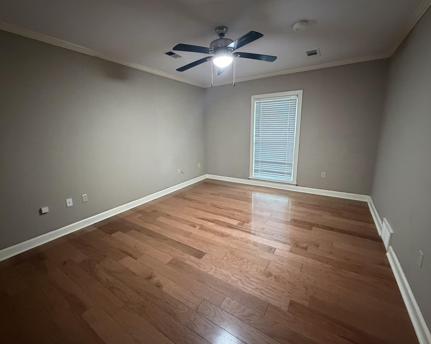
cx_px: 212
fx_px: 191
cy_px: 168
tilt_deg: -11.1
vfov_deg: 84.0
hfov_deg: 96.8
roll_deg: +1.3
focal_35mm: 15
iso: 1000
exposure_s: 1/40
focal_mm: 2.22
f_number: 2.2
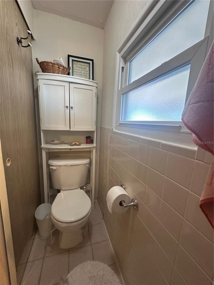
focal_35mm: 14
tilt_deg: -10.7
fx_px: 115
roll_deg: -2.7
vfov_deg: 102.1
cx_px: 107
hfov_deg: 85.7
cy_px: 142
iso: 320
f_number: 2.2
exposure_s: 1/120
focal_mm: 2.22
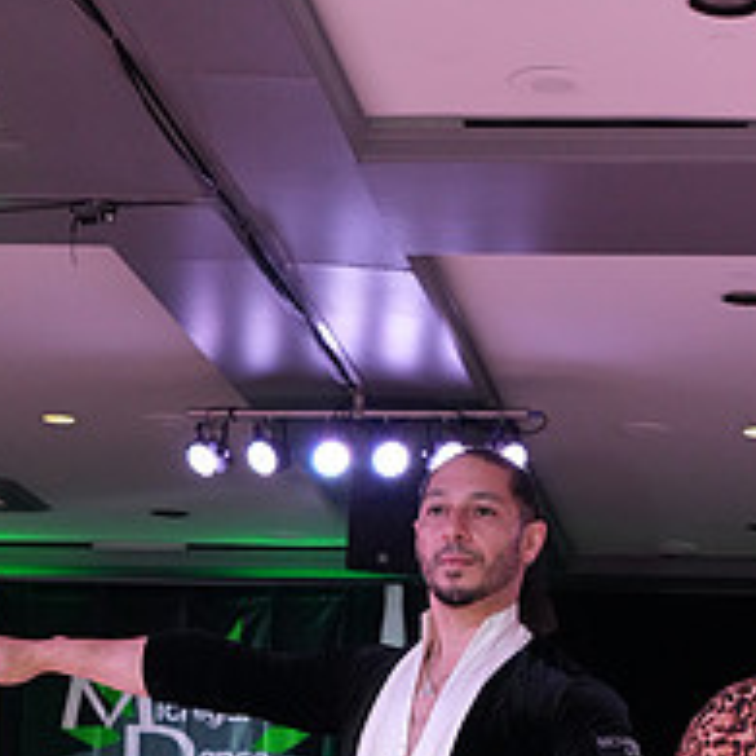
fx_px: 2693
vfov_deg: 15.4
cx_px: 634
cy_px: 915
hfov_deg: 15.8
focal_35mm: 109
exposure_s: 1/250
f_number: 7.1
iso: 3200
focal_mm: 43
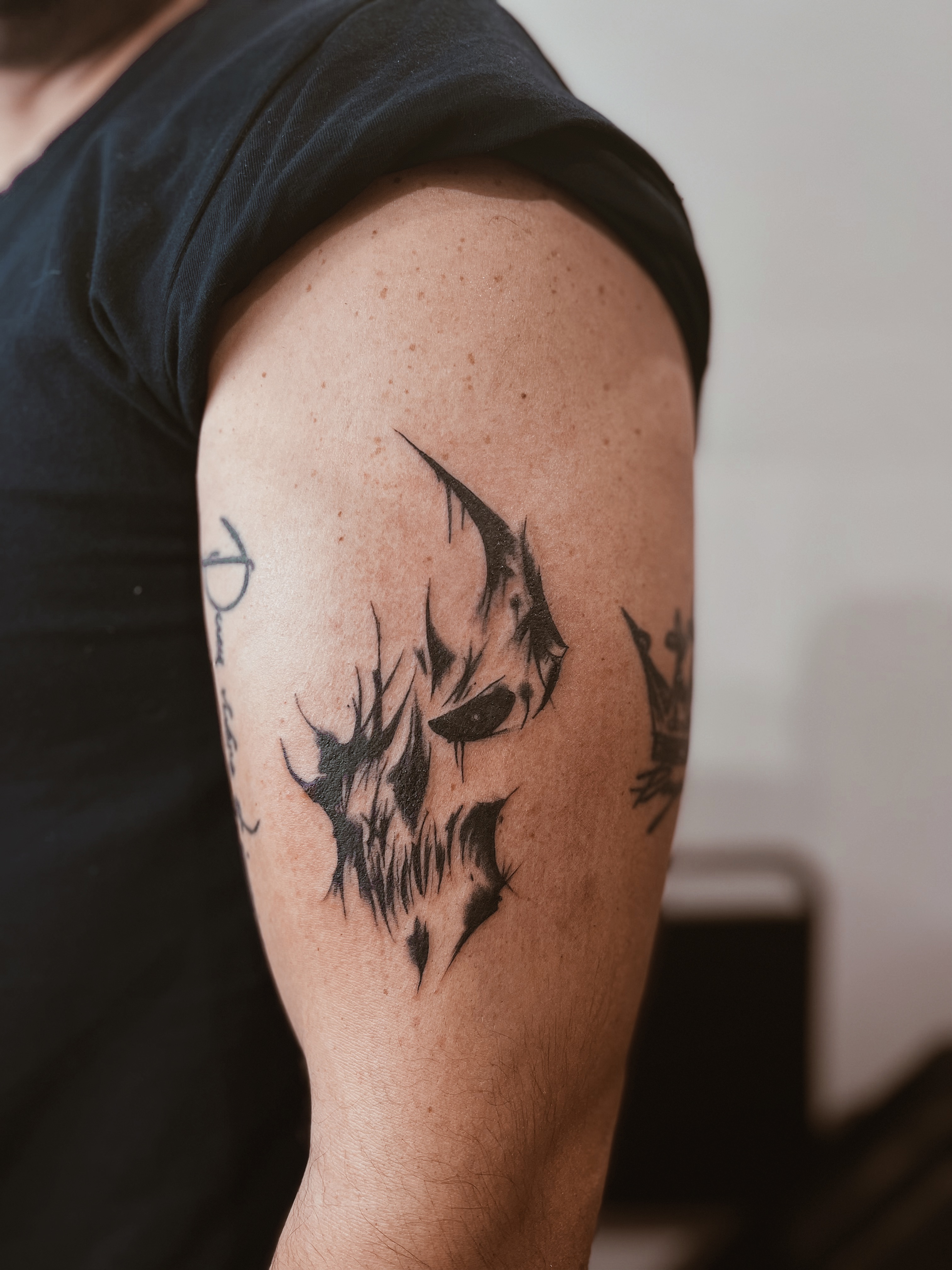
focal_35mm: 26
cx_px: 476
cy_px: 635
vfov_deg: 67.3
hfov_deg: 53.1
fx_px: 953
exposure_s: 1/100
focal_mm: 5.1
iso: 64
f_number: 1.6
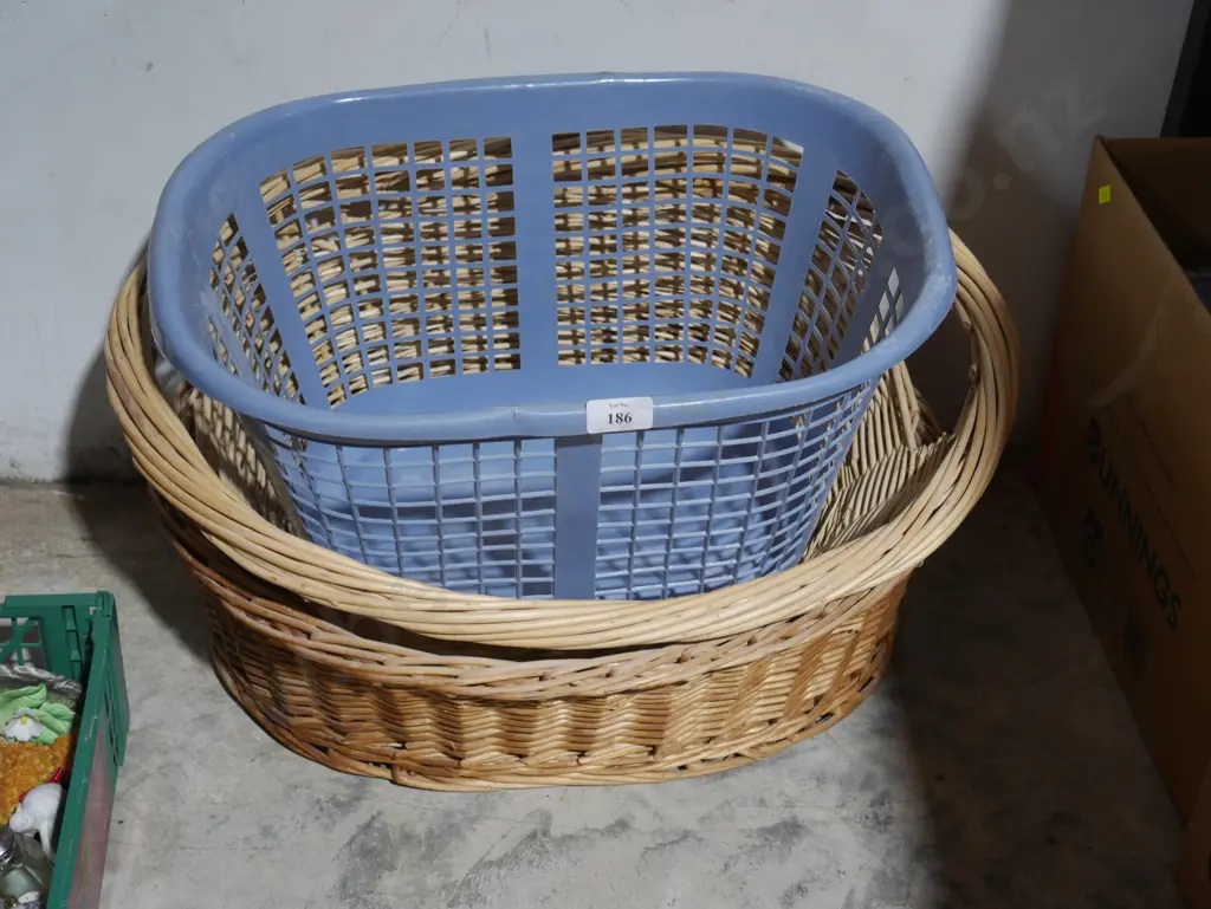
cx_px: 606
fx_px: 2030
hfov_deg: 33.2
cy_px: 454
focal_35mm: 58
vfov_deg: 25.3
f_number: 5.4
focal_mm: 29
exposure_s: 1/60
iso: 1000
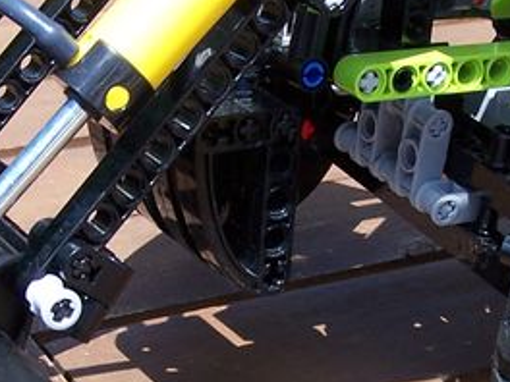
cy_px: 286
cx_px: 317
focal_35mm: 115
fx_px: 1694
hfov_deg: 17.1
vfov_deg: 12.8
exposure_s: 1/350
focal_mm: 6.3
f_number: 4
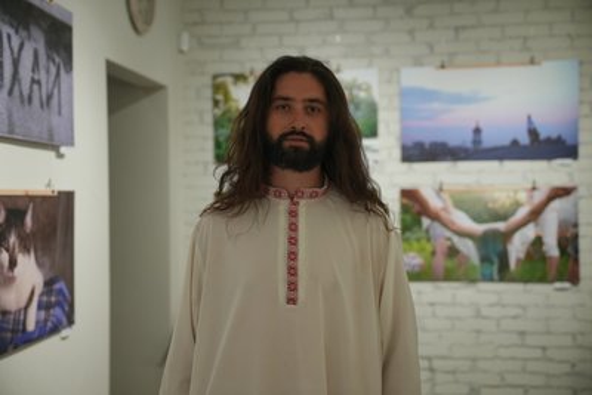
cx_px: 296
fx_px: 855
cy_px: 198
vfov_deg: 26.0
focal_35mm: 52
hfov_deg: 38.2
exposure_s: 1/400
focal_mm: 52
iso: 3200
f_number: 2.8
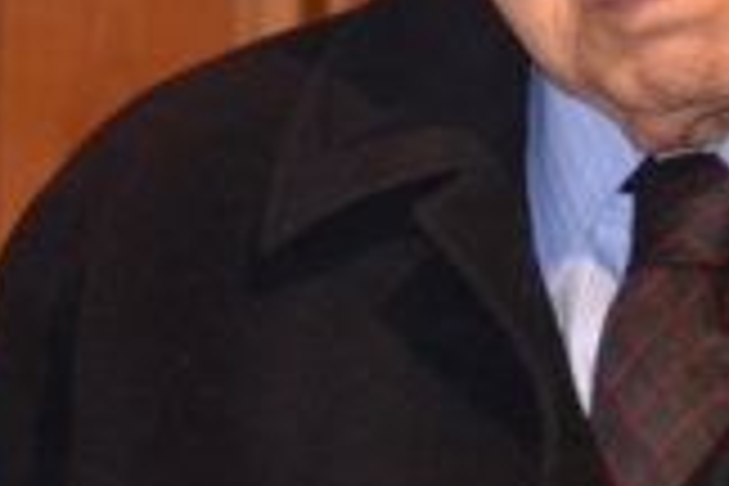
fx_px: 15733
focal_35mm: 777
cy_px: 81
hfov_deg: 2.7
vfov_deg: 1.8
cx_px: 639
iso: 800
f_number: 5.6
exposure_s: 1/60
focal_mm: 140
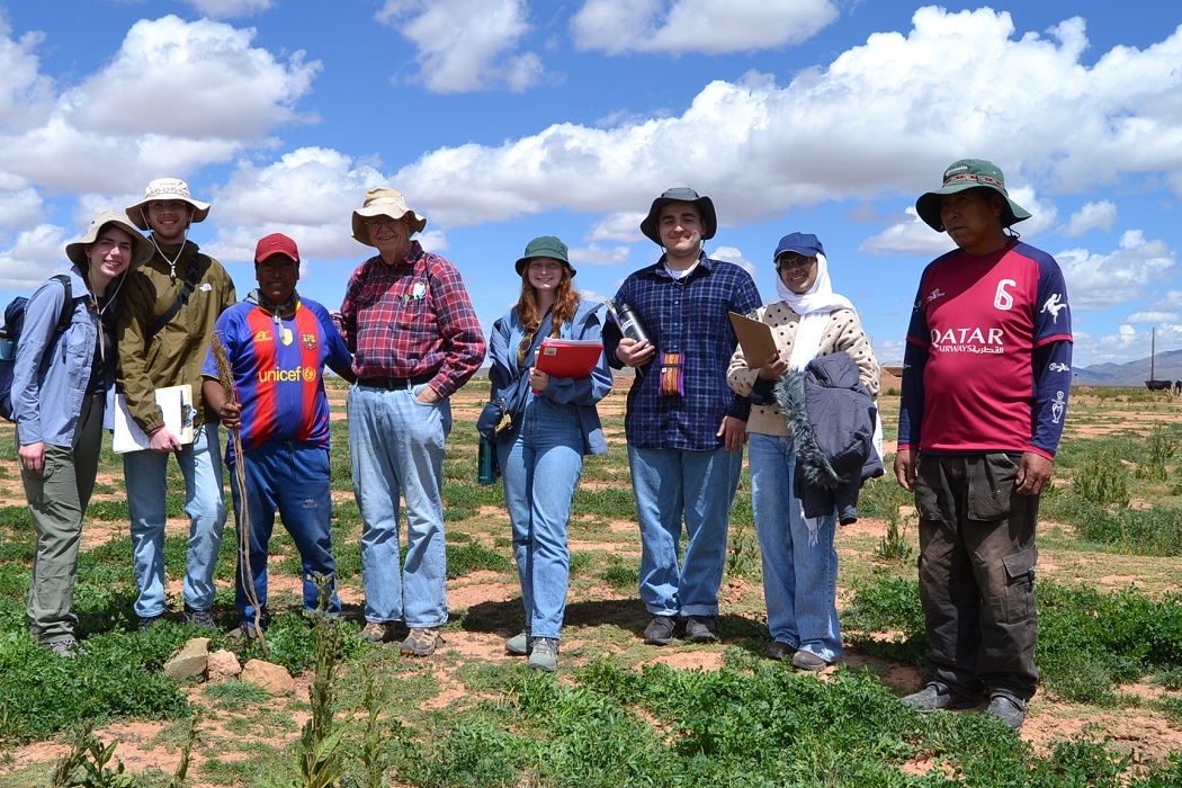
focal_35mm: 36
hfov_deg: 53.1
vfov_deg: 36.9
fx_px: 1182
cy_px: 380
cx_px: 538
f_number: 9
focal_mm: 18
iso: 100
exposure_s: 1/320
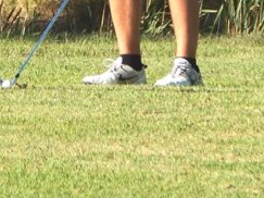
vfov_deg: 1.0
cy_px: -74
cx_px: 50
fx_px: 11892
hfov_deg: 1.3
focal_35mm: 1560
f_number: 5.8
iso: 125
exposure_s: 1/400
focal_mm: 88.6
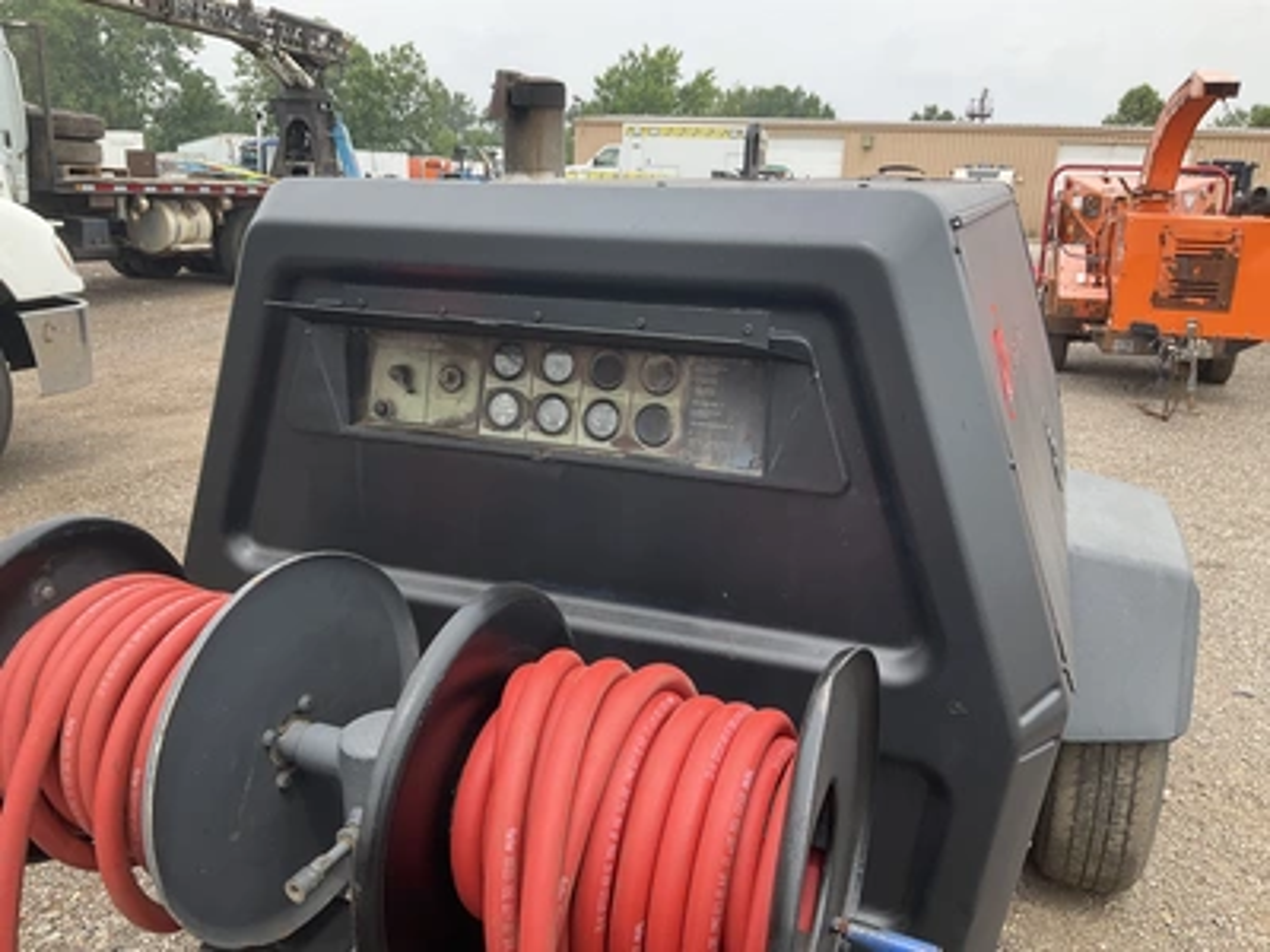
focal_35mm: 29
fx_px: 1064
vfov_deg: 48.2
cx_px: 635
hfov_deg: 61.7
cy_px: 476
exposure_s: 1/428
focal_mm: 3
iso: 25
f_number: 1.8
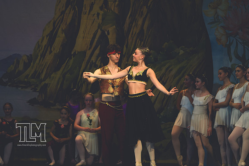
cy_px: 83
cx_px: 124
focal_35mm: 300
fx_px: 2074
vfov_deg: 4.6
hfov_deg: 6.9
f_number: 2.8
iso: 720
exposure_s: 1/500
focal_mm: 200
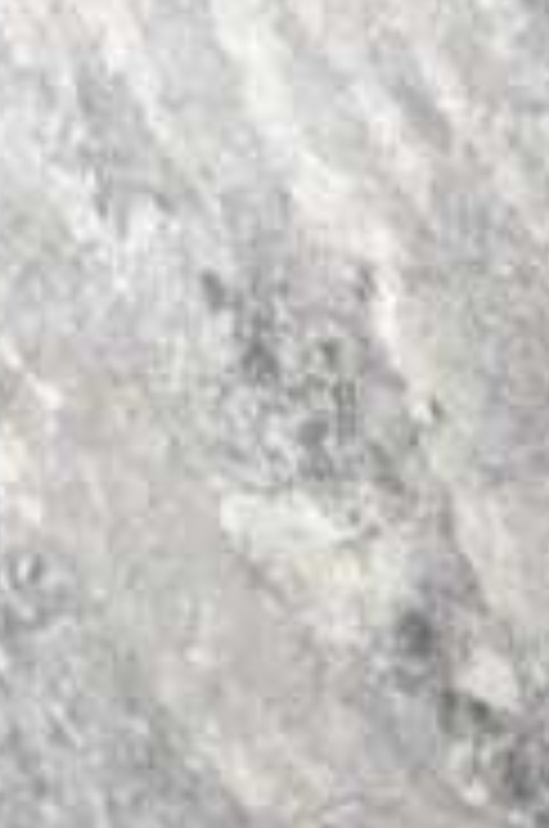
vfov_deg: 5.9
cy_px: 1964
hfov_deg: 4.1
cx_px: 9
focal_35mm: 336
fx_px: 7726
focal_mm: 45
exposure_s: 1/80
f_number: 5
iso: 5600
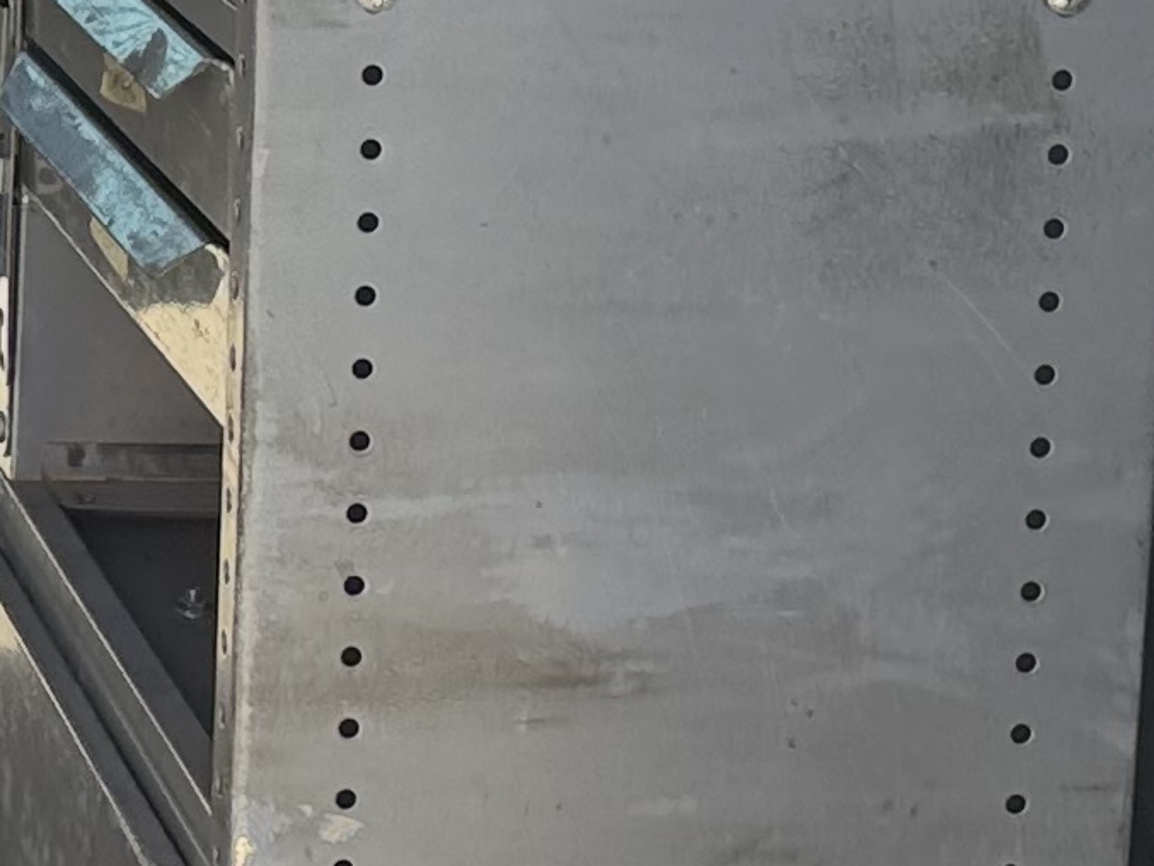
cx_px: -655
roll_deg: -4.2
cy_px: -119
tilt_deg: -6.7
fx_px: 4768
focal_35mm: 143
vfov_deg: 10.2
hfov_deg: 13.0
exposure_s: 1/433
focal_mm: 6.76
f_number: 1.78
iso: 80
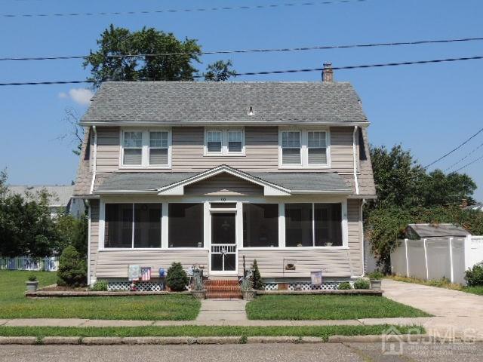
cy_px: 181
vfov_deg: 36.0
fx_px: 558
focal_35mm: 40
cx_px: 242
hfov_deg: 46.8
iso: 100
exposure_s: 1/1250
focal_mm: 7.1
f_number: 3.3
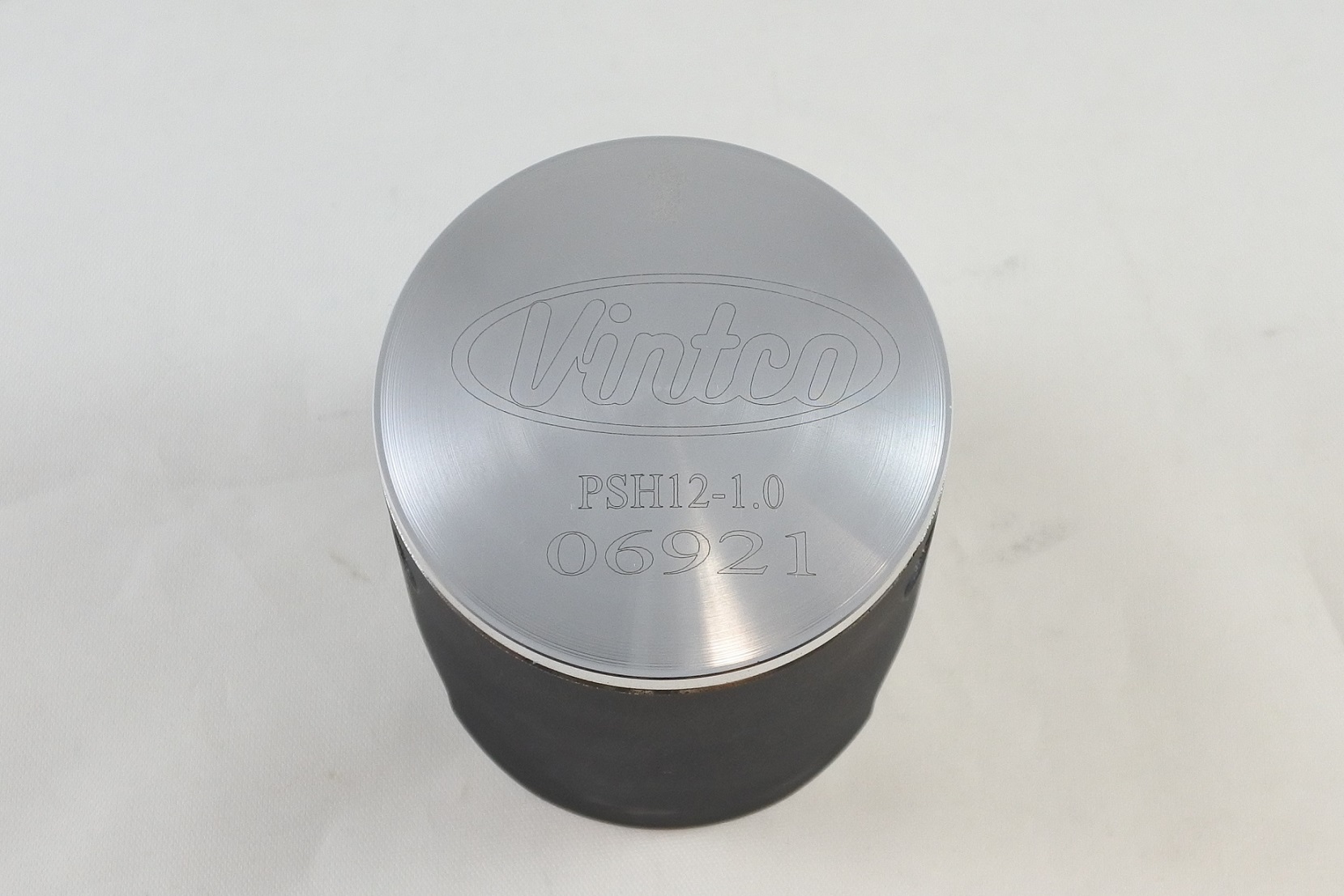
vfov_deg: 32.6
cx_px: 672
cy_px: 448
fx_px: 1531
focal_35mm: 41
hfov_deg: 47.4
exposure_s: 1/125
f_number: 4.2
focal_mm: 15.3
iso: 450
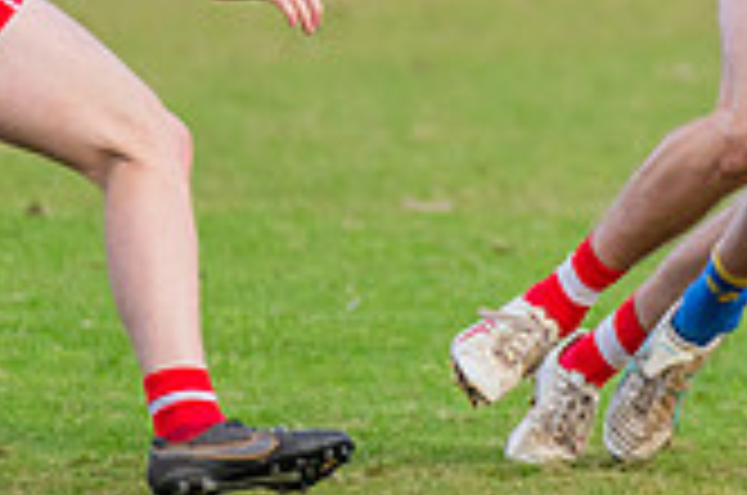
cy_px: -300
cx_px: 954
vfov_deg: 1.2
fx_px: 23879
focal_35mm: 1153
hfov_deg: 1.8
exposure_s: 1/1250
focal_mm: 290
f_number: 4.5
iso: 800
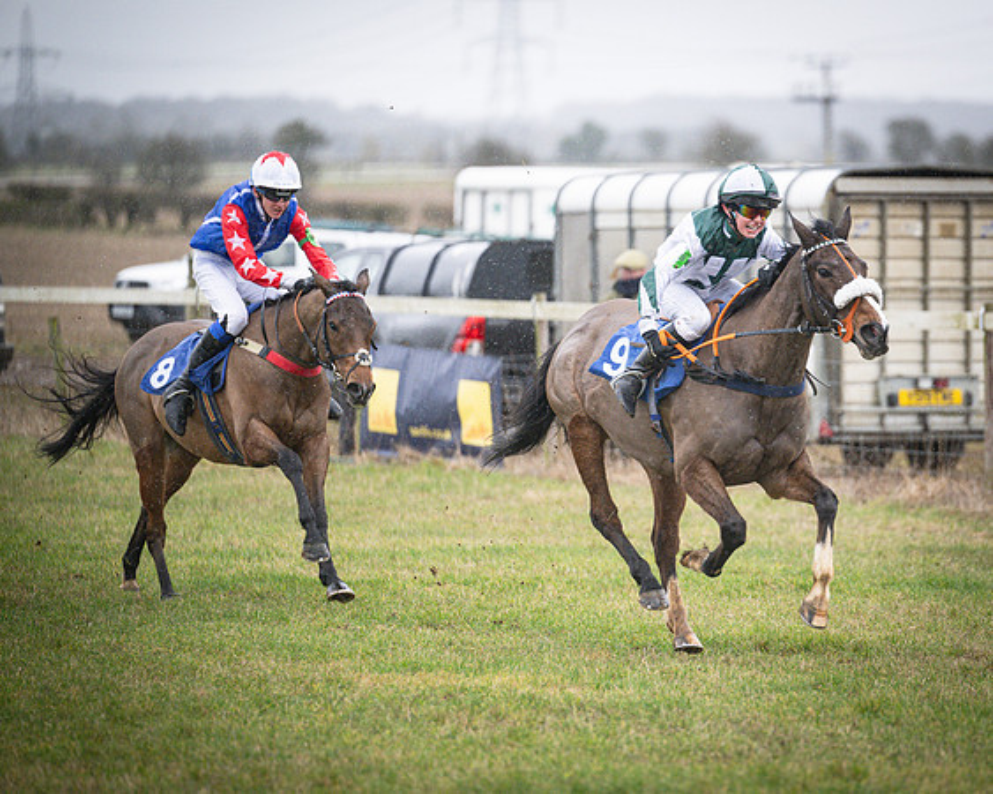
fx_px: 7688
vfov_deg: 5.9
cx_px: 692
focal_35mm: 262
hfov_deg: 7.4
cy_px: 397
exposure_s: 1/1000
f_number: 2.8
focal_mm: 200
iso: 1250
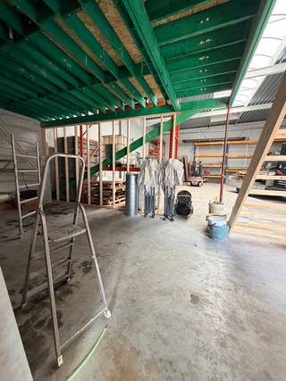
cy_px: 190
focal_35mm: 14
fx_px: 154
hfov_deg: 85.6
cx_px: 143
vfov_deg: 102.1
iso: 320
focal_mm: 2.22
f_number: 2.2
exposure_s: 1/121
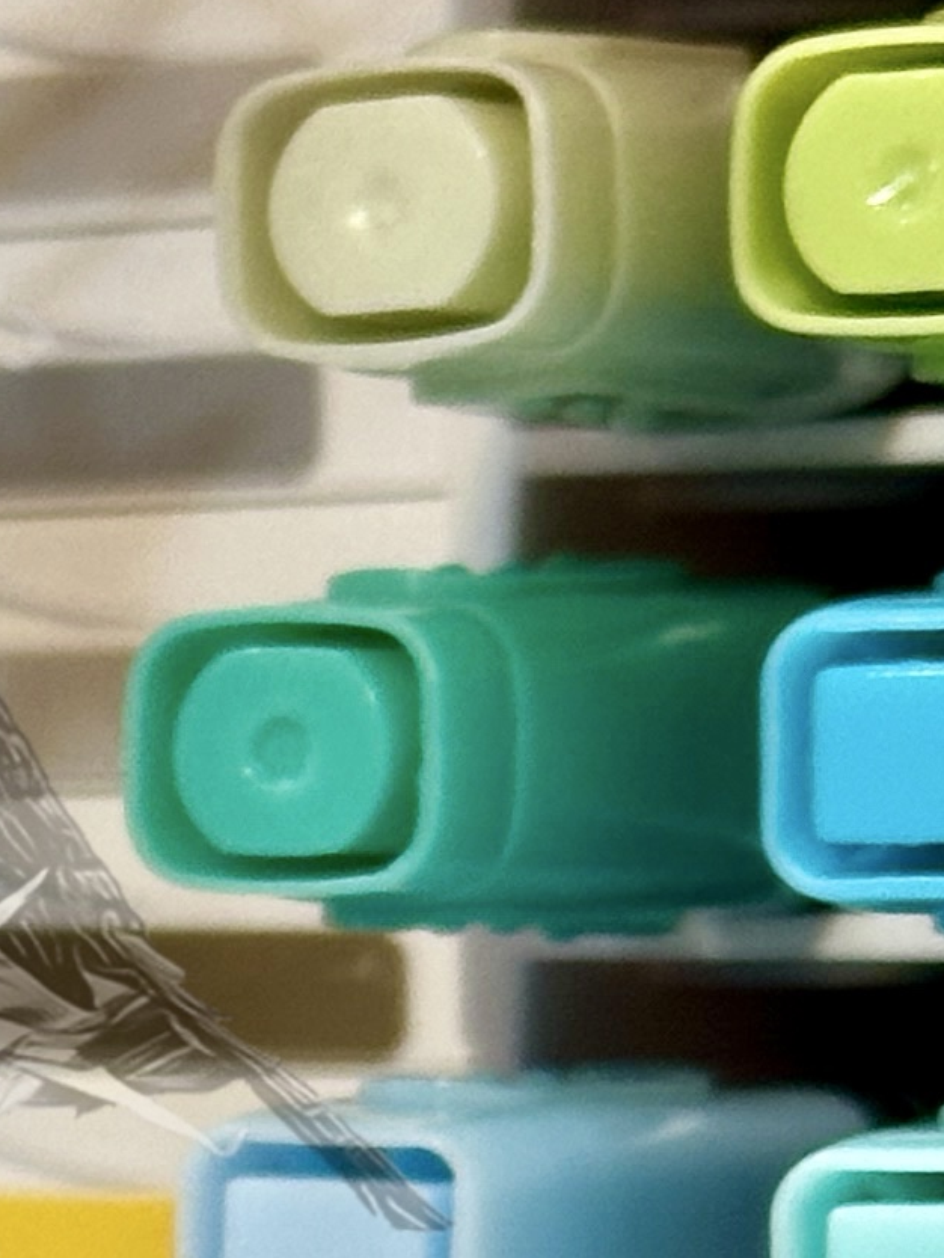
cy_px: 1261
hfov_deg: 6.2
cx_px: -1235
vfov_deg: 8.5
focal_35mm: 232
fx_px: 8431
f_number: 1.8
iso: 160
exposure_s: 1/60
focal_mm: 6.86
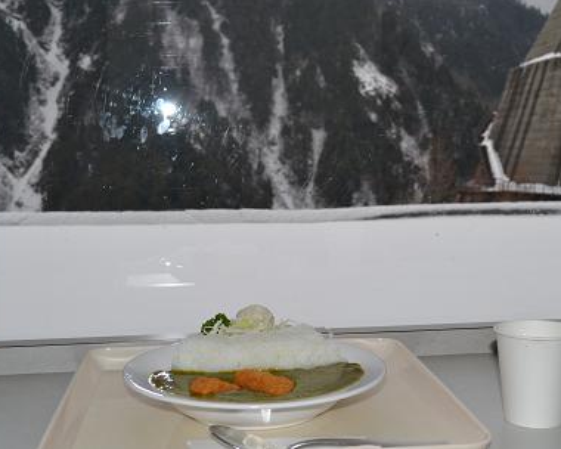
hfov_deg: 37.6
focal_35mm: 50
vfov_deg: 30.5
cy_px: 223
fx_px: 823
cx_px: 323
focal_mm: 29
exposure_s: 1/200
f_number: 9
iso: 100
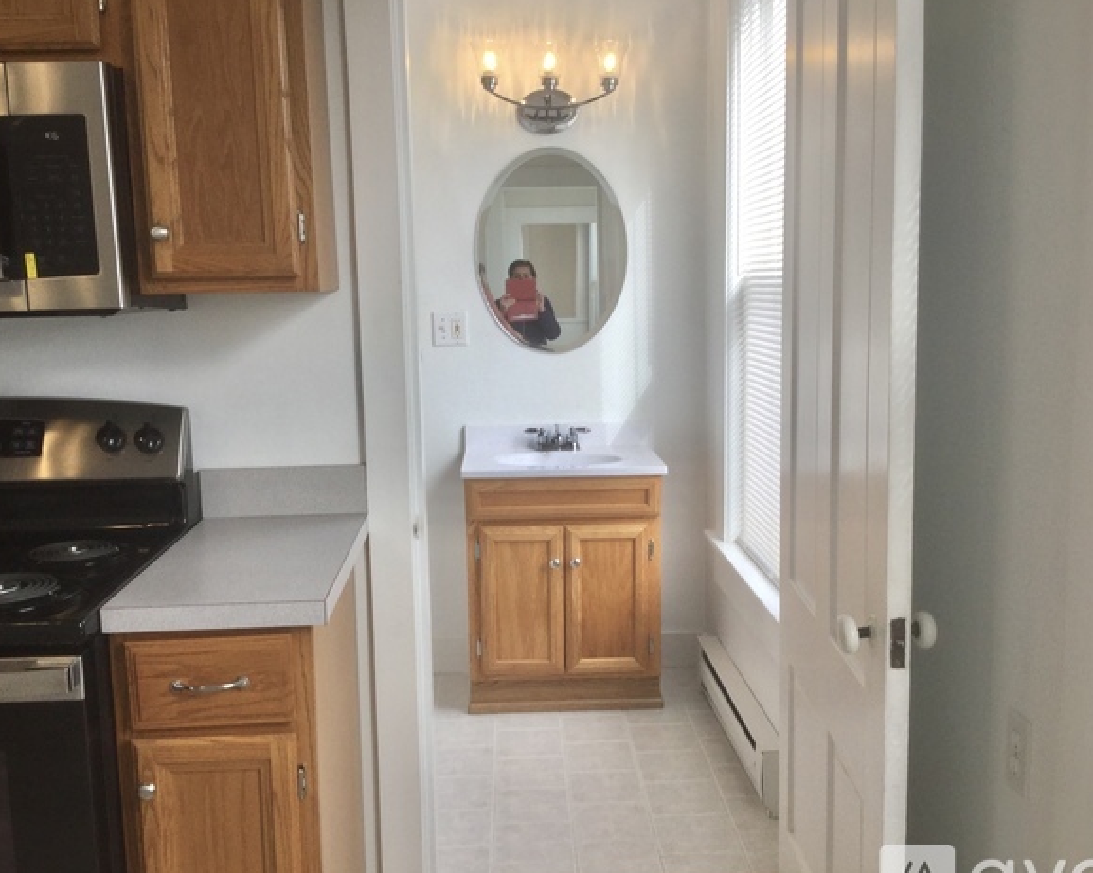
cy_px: 447
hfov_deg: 51.6
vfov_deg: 42.2
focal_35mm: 35
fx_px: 1132
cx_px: 554
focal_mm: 3.3
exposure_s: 1/120
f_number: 2.4
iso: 32
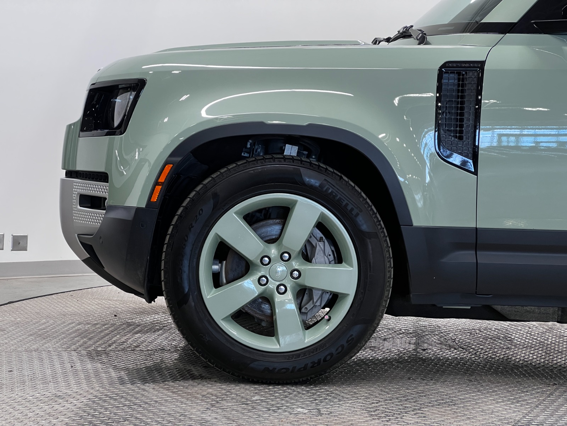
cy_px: 213
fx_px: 1261
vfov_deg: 19.1
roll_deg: -2.3
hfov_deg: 25.3
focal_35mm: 77
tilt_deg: -3.0
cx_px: 284
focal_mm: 9
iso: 160
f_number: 2.8
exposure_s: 1/60
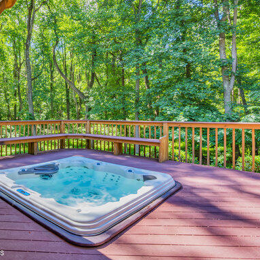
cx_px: 58
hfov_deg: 62.5
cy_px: 117
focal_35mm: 23
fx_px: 195
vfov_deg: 67.1
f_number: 16
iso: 100
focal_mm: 16
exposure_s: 1/6
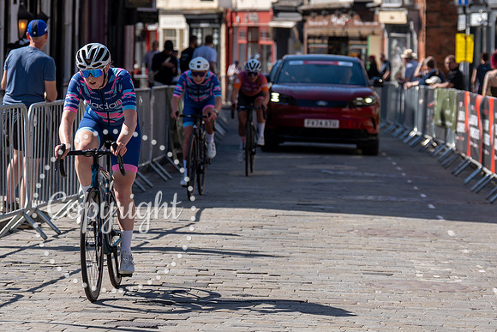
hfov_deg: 11.7
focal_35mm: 176
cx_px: 164
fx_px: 2428
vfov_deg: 7.8
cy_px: 79
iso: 100
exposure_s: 1/1000
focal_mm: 93
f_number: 3.5
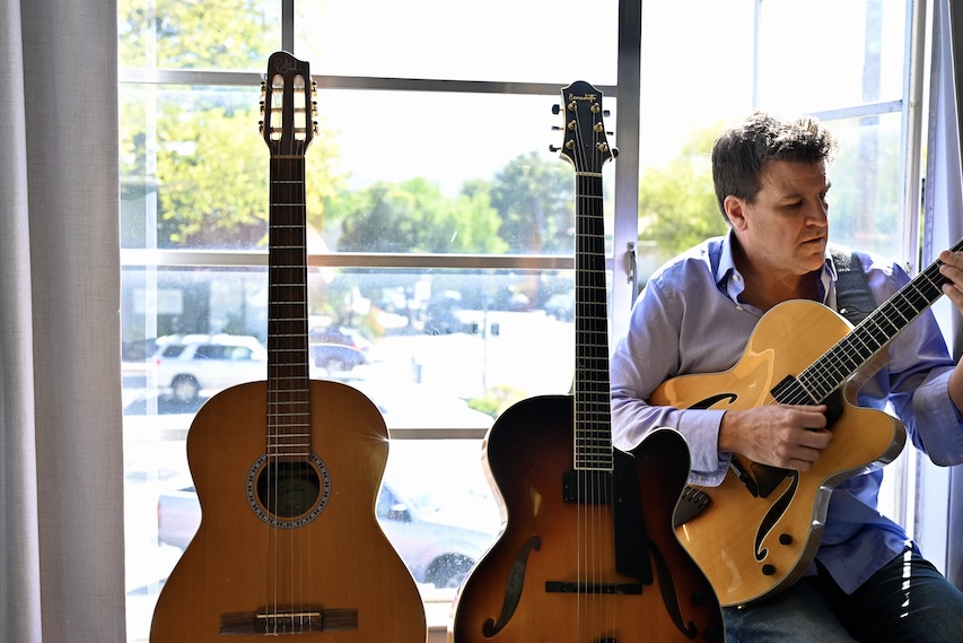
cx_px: 548
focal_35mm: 48
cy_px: 347
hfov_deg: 41.0
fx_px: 1284
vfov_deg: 28.1
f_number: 4
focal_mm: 40
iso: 250
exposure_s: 1/250
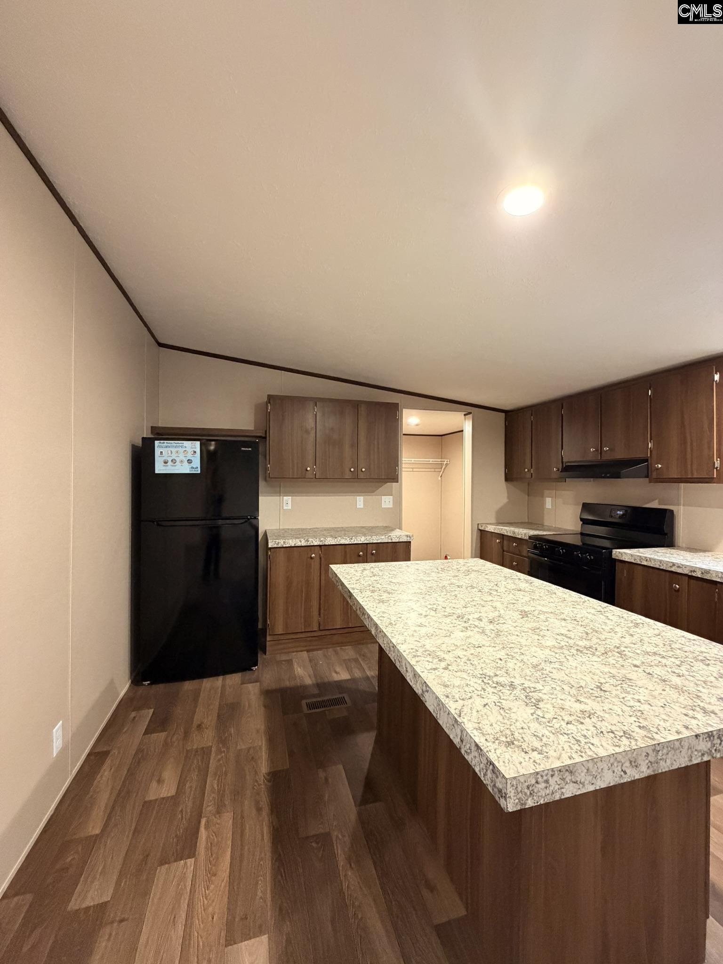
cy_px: 482
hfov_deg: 85.7
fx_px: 390
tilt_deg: +0.3
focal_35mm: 14
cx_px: 362
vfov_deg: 102.1
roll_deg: -0.1
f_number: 2.2
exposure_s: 1/60
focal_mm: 2.22
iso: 500
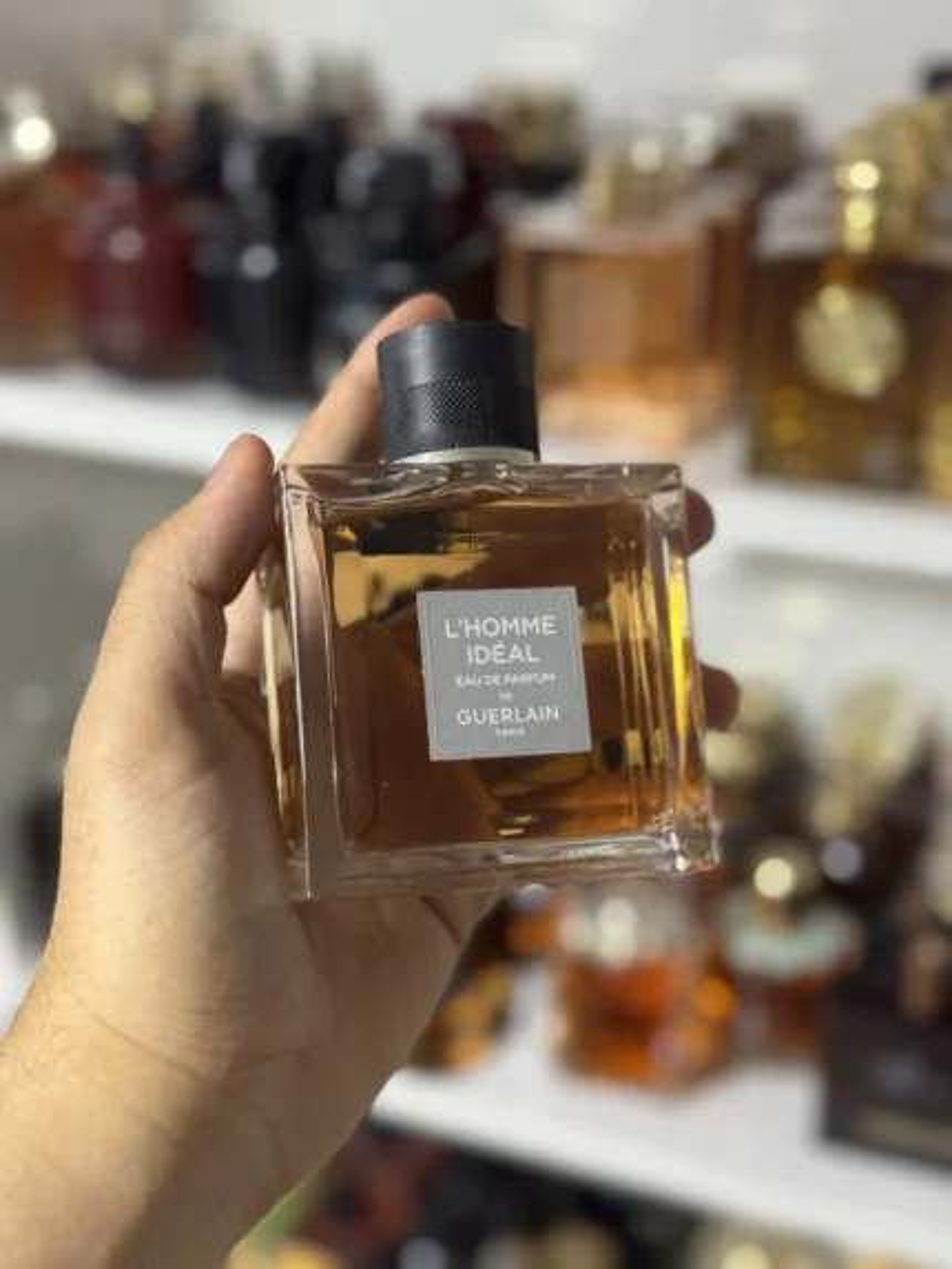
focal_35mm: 48
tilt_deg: -25.3
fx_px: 1759
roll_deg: -0.6
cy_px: 634
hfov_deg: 30.3
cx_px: 476
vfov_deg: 39.6
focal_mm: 6.76
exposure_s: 1/50
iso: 200
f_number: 1.78
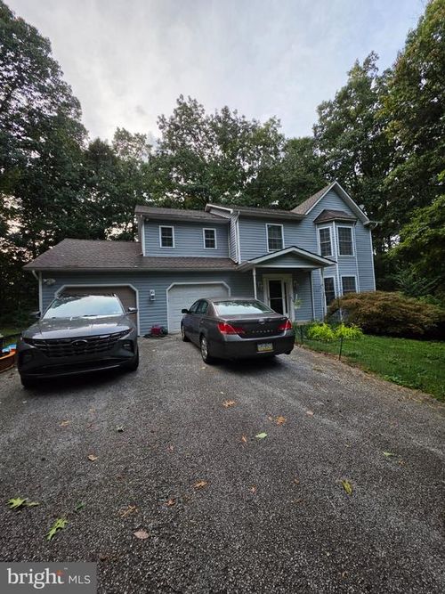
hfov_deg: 89.9
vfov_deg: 106.2
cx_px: 222
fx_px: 223
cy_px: 297
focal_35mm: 13
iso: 16
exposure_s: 1/120
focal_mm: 2.2
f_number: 1.9
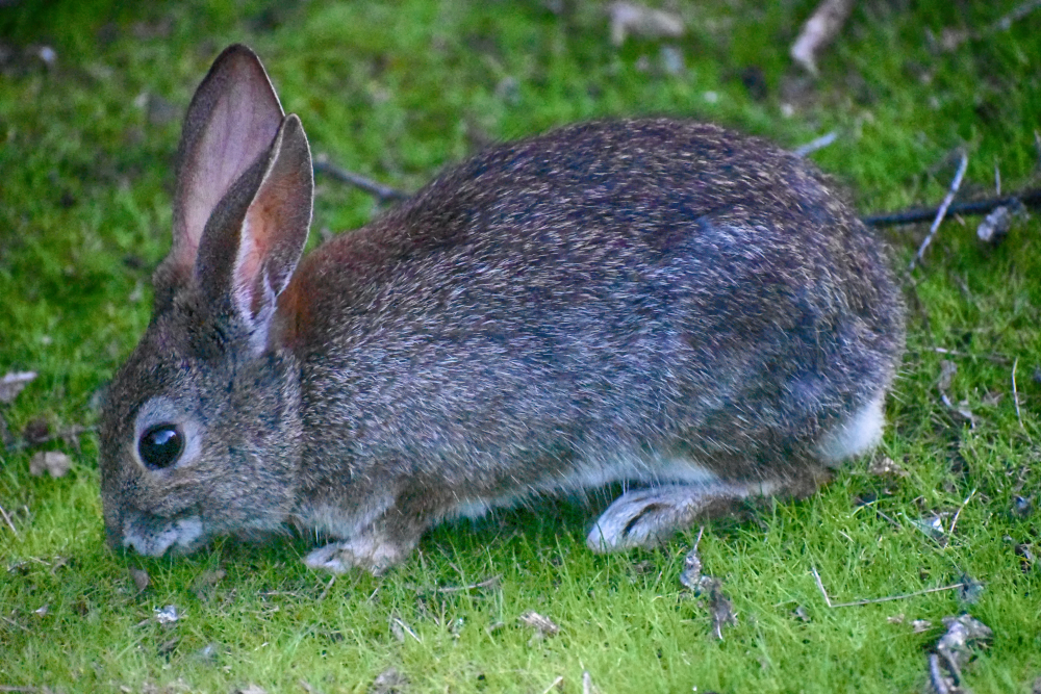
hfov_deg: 4.6
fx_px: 13013
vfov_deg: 3.1
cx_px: 520
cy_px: 347
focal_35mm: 450
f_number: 6.3
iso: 25600
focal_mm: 300
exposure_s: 1/2500
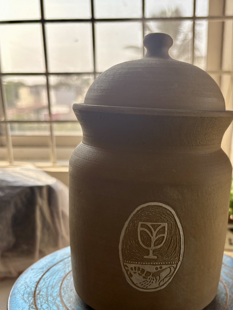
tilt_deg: -15.2
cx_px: 150
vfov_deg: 48.3
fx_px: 341
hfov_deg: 37.4
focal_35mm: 38
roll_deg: -0.1
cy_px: 201
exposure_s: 1/465
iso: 64
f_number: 1.6
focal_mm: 5.96
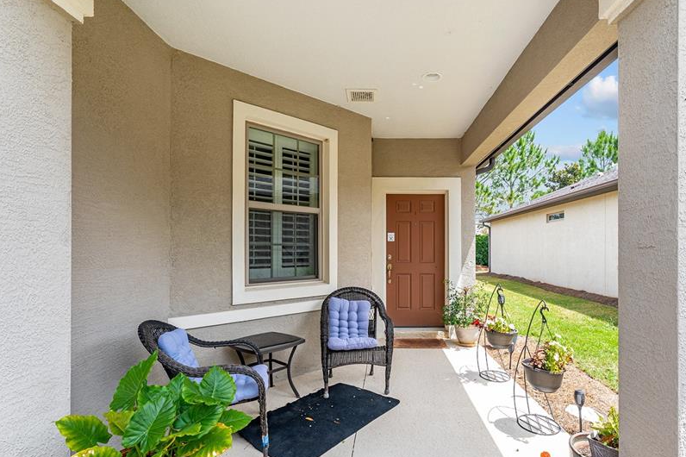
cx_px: 382
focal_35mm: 18
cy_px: 246
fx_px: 343
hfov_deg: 89.7
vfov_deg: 67.2
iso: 200
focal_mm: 14
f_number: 7.1
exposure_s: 1/125
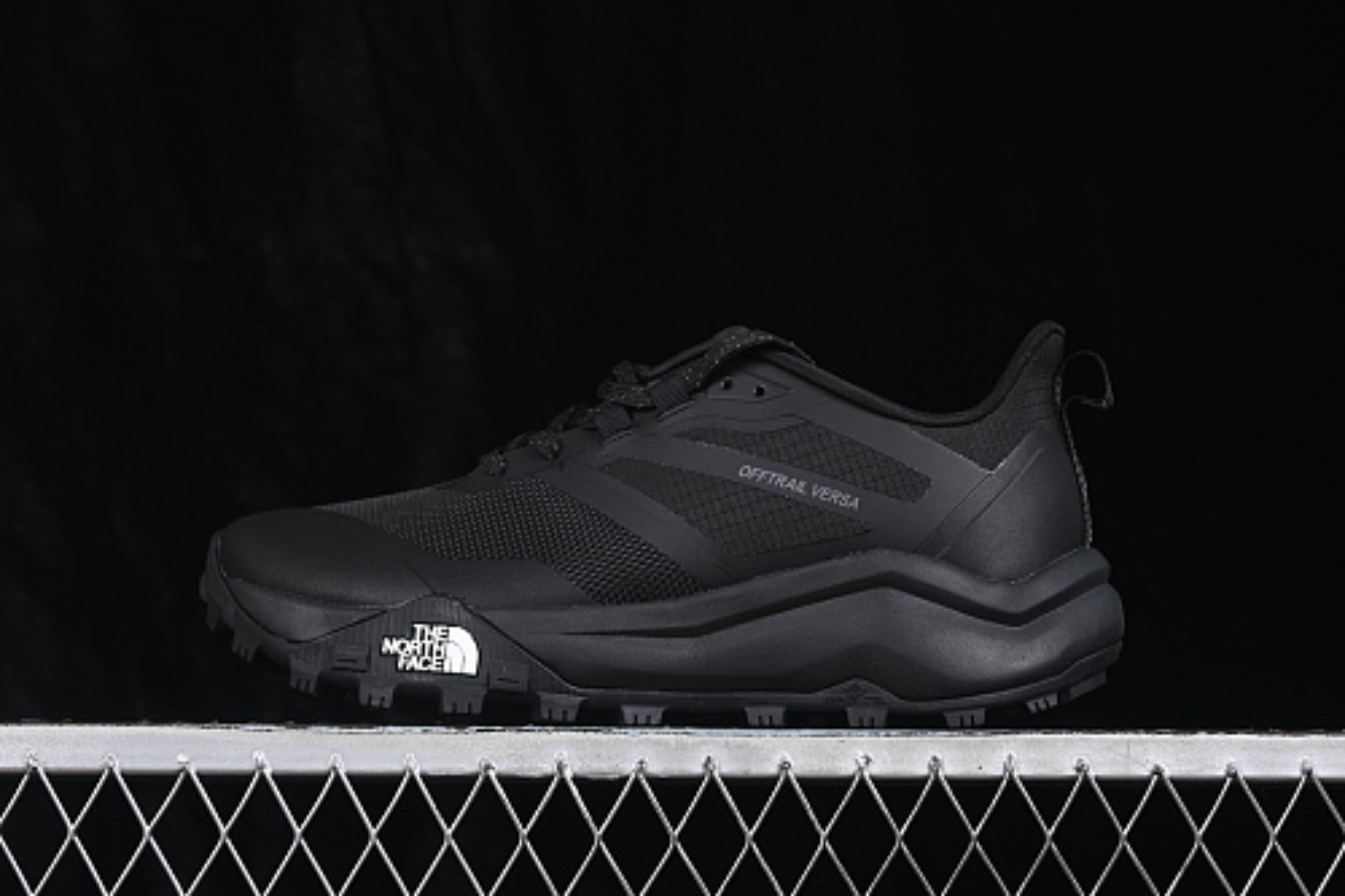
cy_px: 448
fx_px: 2801
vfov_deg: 18.2
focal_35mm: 75
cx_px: 672
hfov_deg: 27.0
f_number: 6.3
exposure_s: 1/60
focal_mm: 50
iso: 160
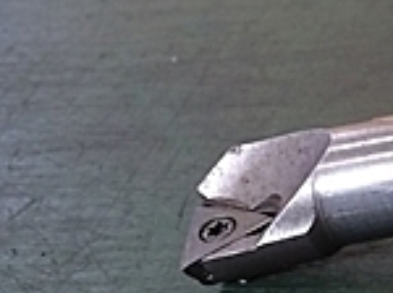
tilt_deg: -26.5
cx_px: 770
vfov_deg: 11.9
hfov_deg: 13.7
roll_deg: +0.8
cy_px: 84
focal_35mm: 124
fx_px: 1406
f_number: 2.2
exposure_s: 1/30
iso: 50
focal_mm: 4.15
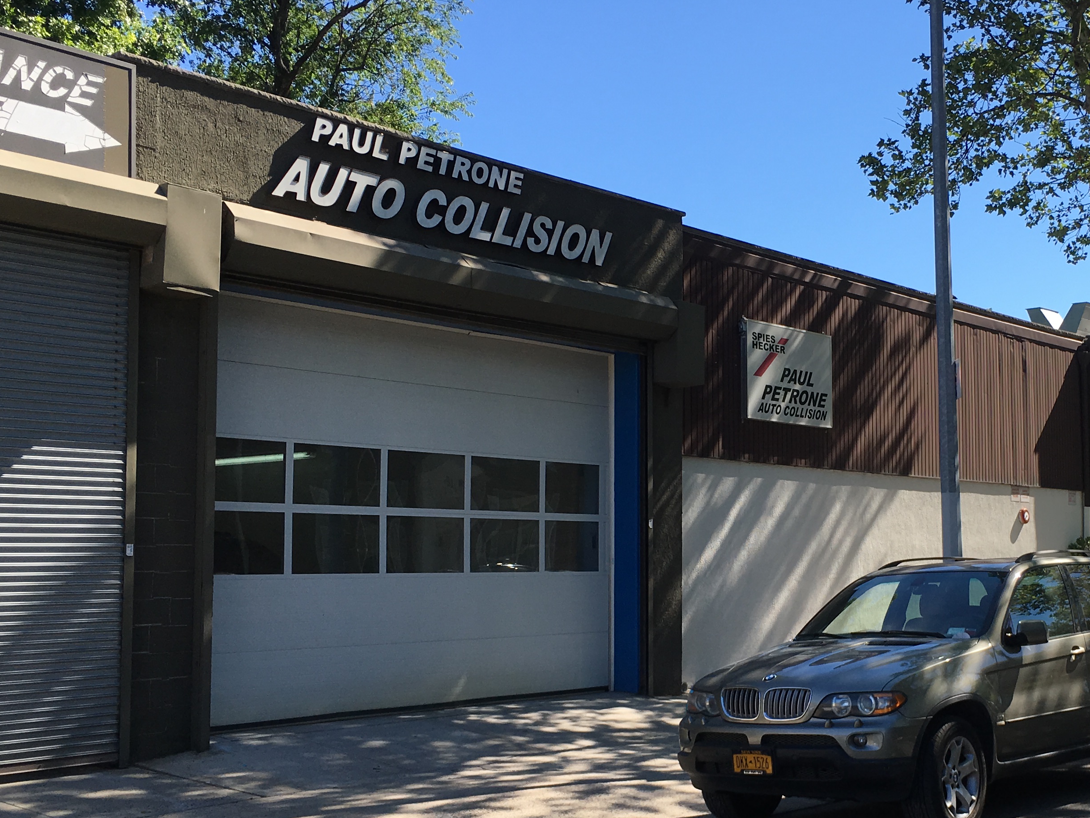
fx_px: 1511
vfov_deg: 30.2
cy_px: 482
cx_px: 771
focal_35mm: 48
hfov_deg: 38.9
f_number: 2.2
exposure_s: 1/810
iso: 25
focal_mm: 4.15
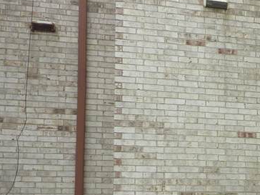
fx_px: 661
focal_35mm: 88
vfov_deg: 16.4
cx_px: 444
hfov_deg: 18.3
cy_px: 206
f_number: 4
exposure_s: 1/125
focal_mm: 4.1
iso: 80
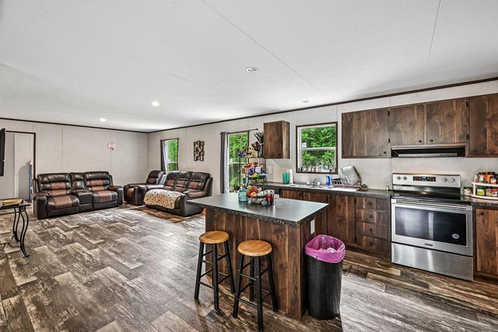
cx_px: 249
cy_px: 159
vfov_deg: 77.2
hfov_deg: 100.4
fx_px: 207
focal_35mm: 15
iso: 1000
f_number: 8
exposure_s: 1/15
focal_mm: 14
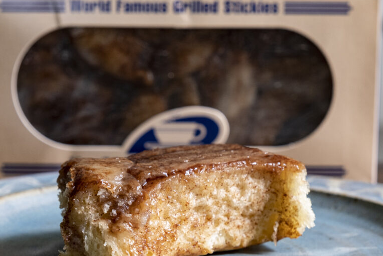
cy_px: 129
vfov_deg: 12.5
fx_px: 1170
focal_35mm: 110
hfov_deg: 18.6
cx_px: 172
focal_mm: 54.5
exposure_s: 1/9
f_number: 6.4
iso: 800
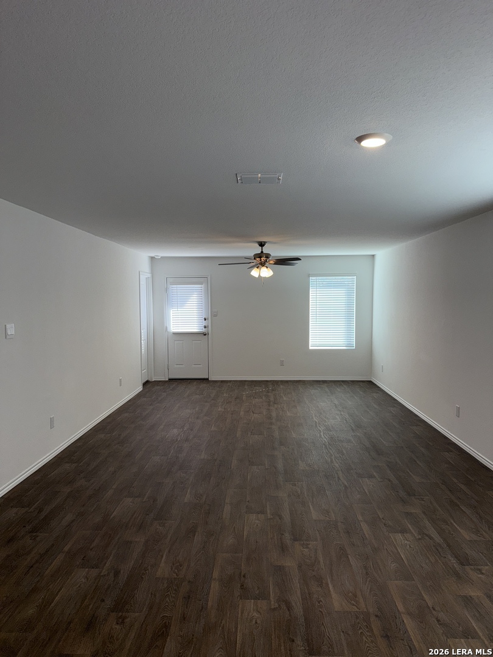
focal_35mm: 24
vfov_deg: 71.6
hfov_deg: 56.8
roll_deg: -0.1
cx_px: 246
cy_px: 328
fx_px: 456
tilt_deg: -2.8
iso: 50
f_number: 1.78
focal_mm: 6.76
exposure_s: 1/221
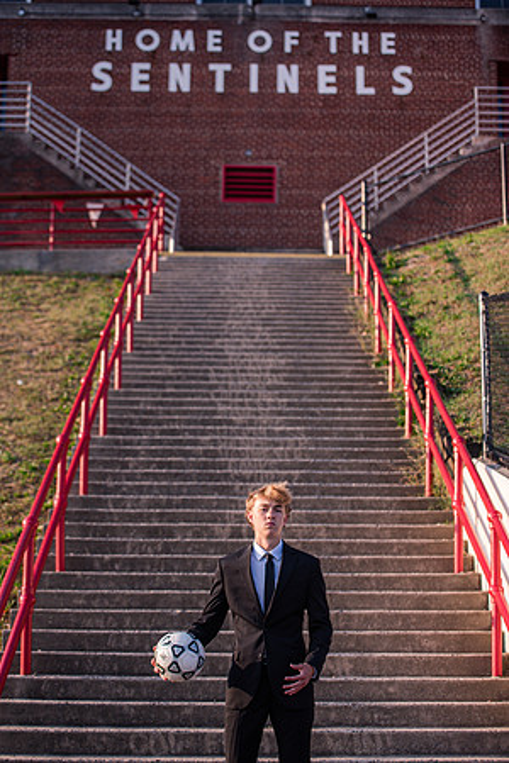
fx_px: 1484
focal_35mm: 70
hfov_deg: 19.5
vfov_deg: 28.8
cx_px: 254
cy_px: 382
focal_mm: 70
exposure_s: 1/2000
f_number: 2.8
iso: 200
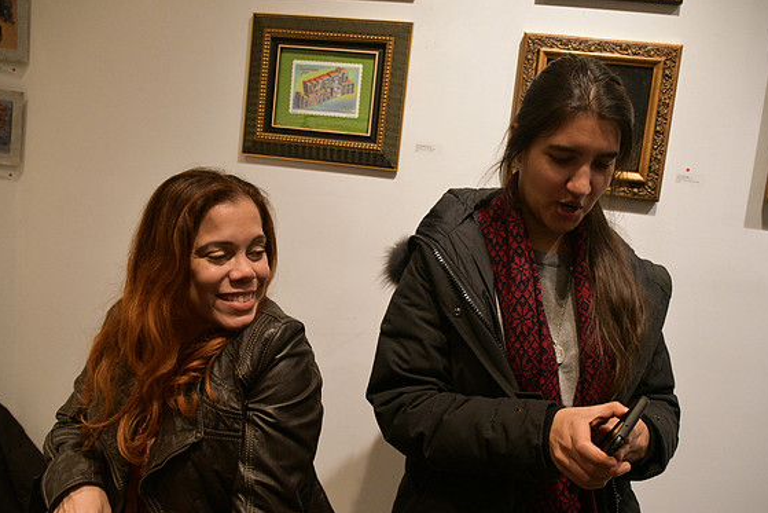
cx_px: 394
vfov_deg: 46.4
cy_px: 262
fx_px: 597
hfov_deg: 65.4
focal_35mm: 28
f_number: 3.5
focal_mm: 18
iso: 2500
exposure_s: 1/125
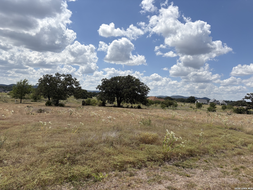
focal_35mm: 26
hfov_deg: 67.3
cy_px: 95
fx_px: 190
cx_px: 126
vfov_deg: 53.1
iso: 50
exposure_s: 1/7813
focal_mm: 5.96
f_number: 1.6
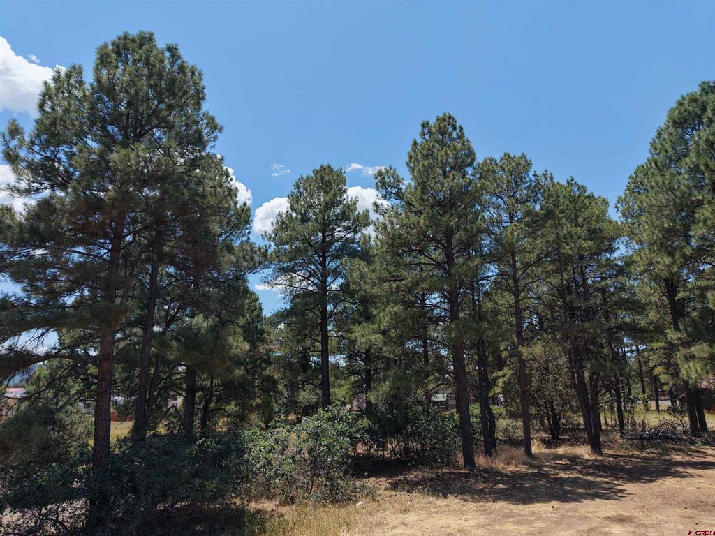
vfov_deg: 56.8
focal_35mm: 24
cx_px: 358
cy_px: 268
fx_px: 496
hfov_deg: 71.6
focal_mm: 8.67
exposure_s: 1/8000
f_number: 1.8
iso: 400
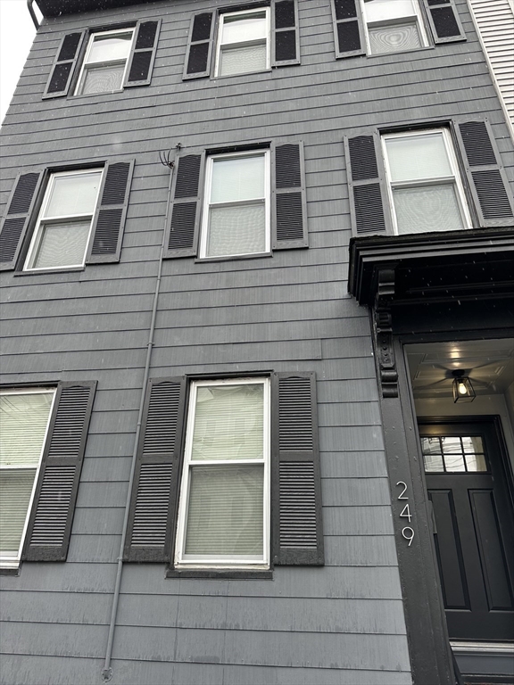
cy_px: 342
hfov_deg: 56.8
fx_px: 475
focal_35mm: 24
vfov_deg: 71.6
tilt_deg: +26.8
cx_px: 257
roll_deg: -2.7
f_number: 1.78
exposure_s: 1/163
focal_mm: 6.86
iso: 64
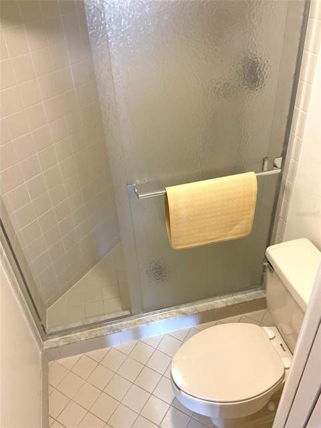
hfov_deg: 48.2
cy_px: 214
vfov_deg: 61.7
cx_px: 160
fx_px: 359
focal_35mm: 29
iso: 50
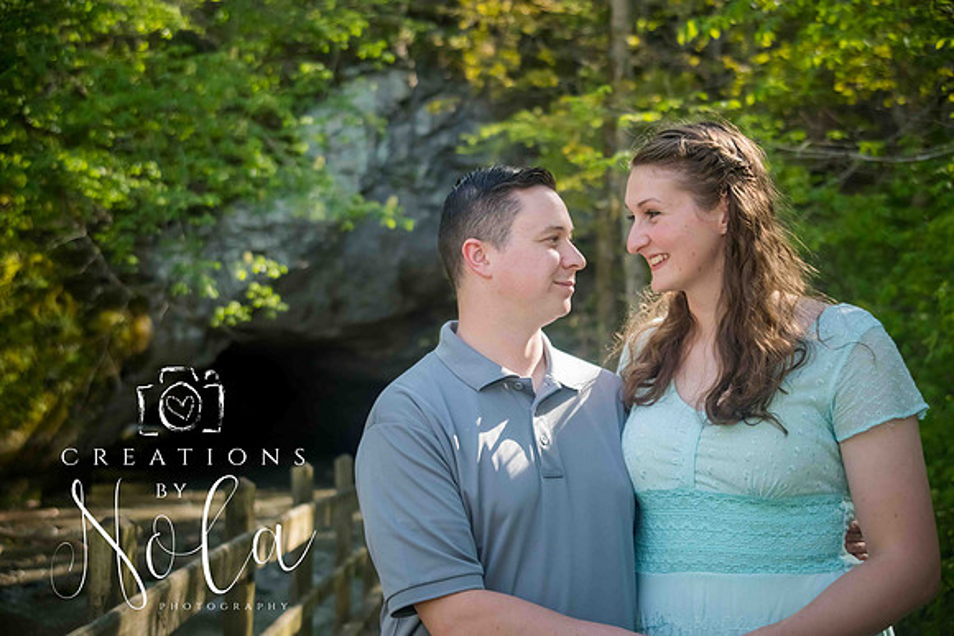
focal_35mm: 60
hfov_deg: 33.4
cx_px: 477
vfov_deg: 22.6
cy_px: 318
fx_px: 1590
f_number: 4.5
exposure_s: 1/500
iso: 800
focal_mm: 60
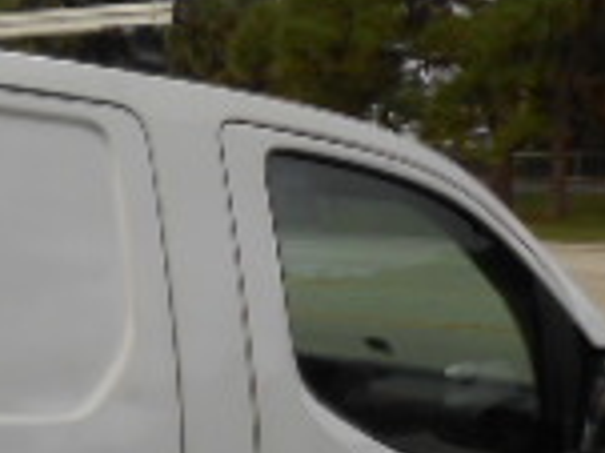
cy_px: 457
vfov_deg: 13.3
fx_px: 1921
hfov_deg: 17.1
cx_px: -132
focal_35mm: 110
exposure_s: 1/250
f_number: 3.5
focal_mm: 4.6
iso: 125
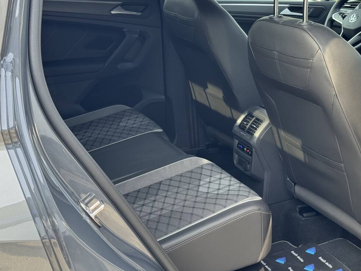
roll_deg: +0.2
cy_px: 114
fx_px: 615
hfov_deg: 32.6
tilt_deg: -16.6
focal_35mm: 59
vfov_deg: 24.8
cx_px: 206
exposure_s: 1/171
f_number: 1.78
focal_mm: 6.76
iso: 80
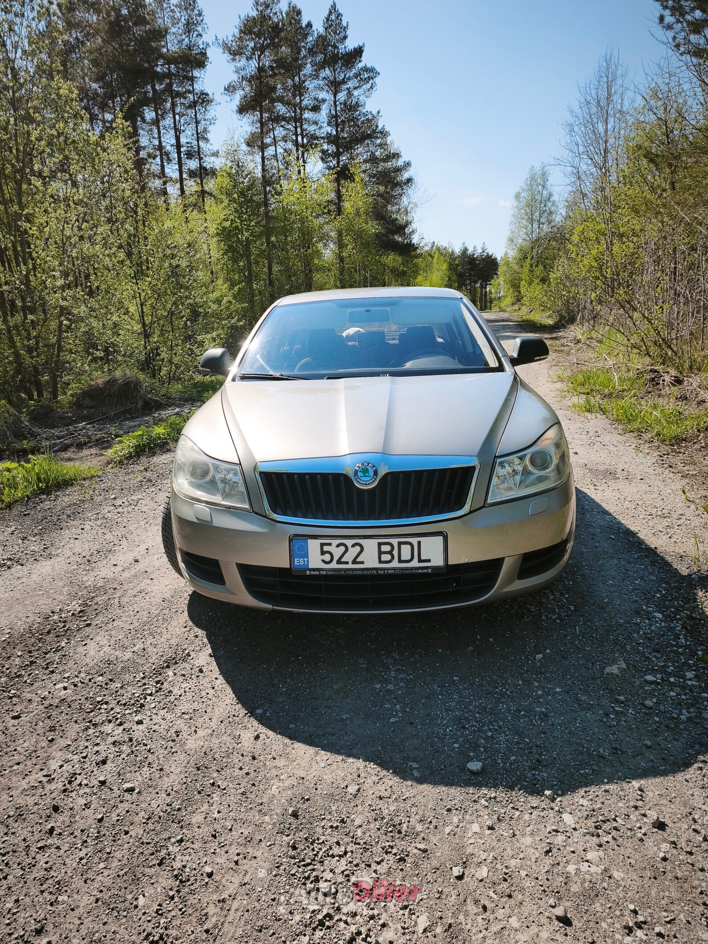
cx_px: 354
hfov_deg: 58.9
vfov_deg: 73.9
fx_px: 627
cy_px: 472
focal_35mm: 23
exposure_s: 1/3348
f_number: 1.62
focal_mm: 6.45
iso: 50
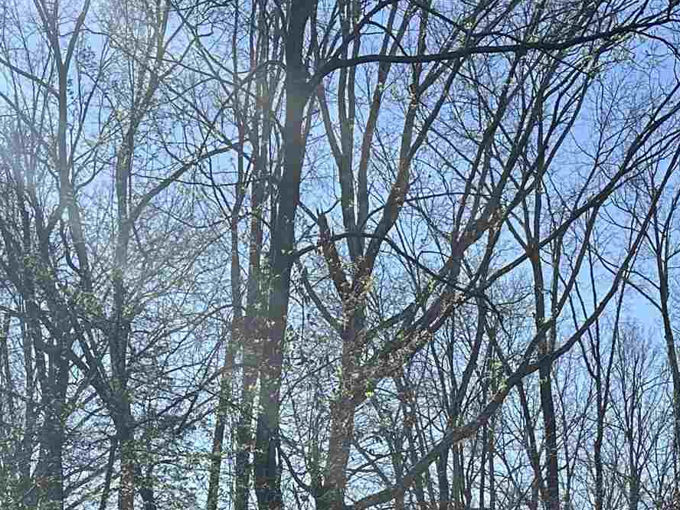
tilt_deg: +3.0
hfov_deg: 23.5
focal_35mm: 83
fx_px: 1630
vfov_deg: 16.5
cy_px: 709
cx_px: 416
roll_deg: -0.3
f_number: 1.78
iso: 80
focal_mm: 6.86
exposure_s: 1/3247
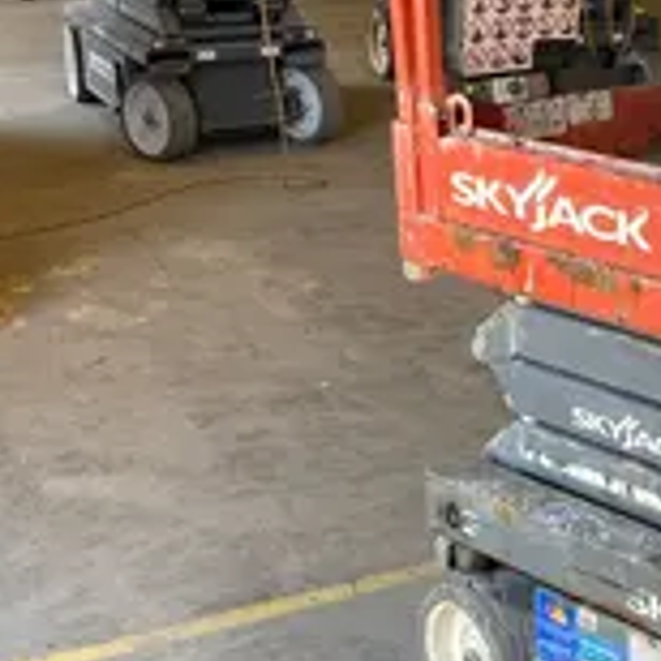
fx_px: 1772
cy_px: 354
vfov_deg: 21.1
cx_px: 833
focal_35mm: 82
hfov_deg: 19.6
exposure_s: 1/120
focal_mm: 4.25
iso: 64
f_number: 1.8
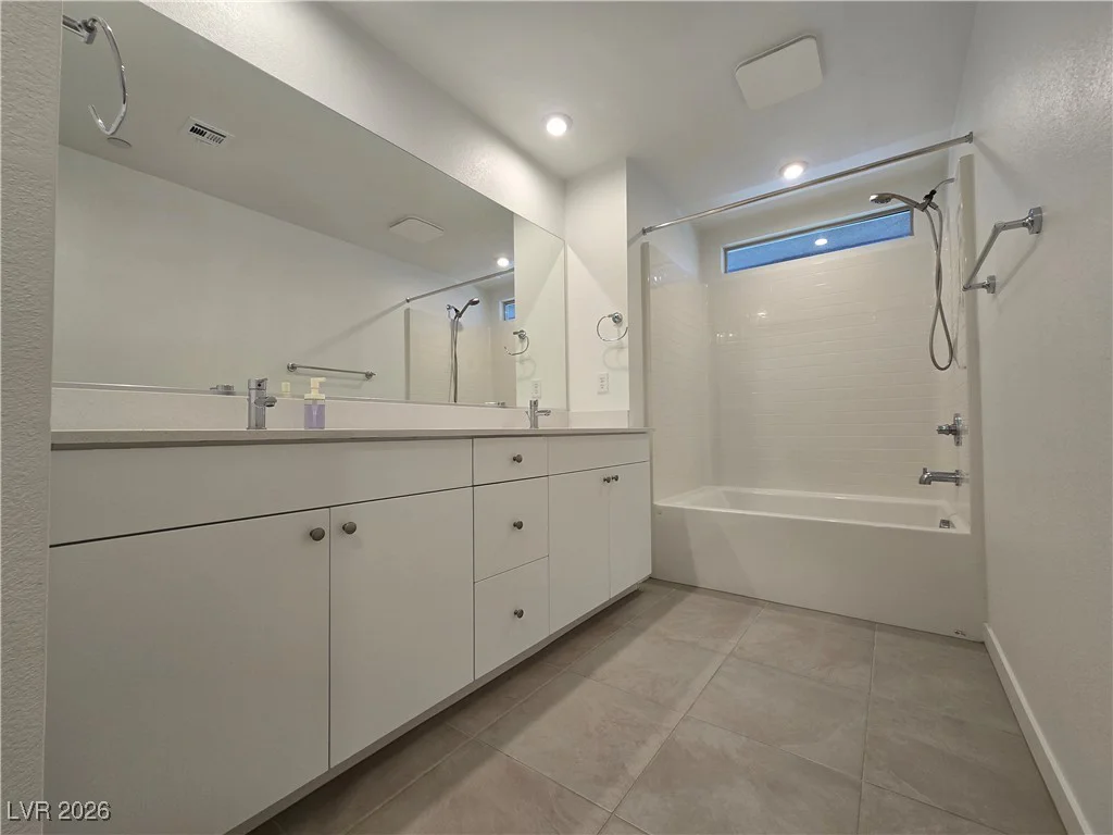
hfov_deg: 106.2
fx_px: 418
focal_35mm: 13
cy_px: 418
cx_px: 556
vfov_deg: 89.9
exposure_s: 1/60
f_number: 2.2
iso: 64
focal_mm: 2.2
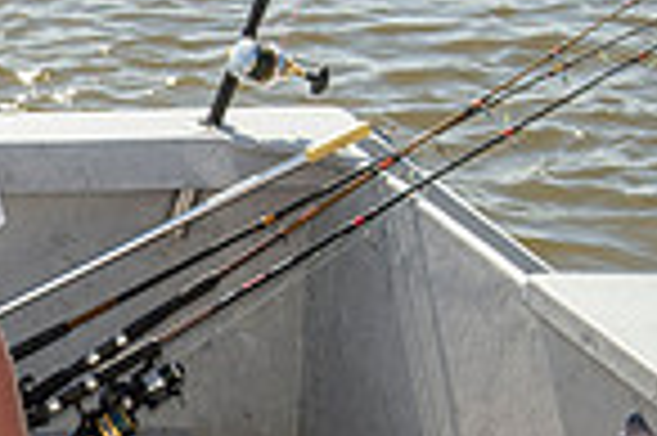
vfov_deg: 7.6
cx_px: -360
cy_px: 490
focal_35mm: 179
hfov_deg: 11.0
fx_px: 3263
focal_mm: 45
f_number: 8
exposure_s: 1/200
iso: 125
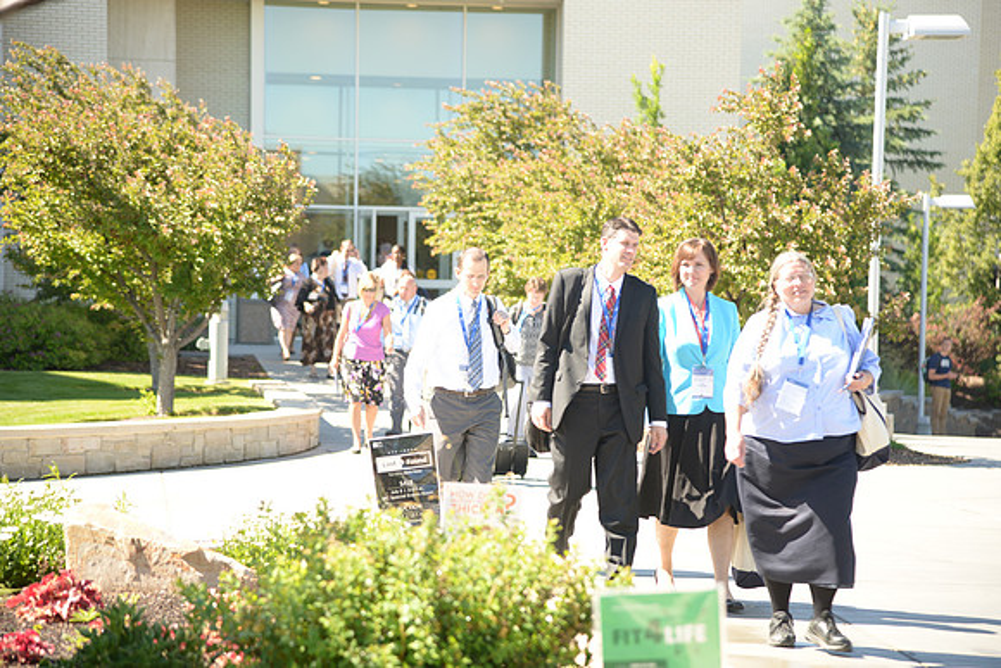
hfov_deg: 17.1
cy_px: 334
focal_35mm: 120
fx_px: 3337
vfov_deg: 11.4
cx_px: 500
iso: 100
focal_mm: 120
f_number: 4
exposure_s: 1/125
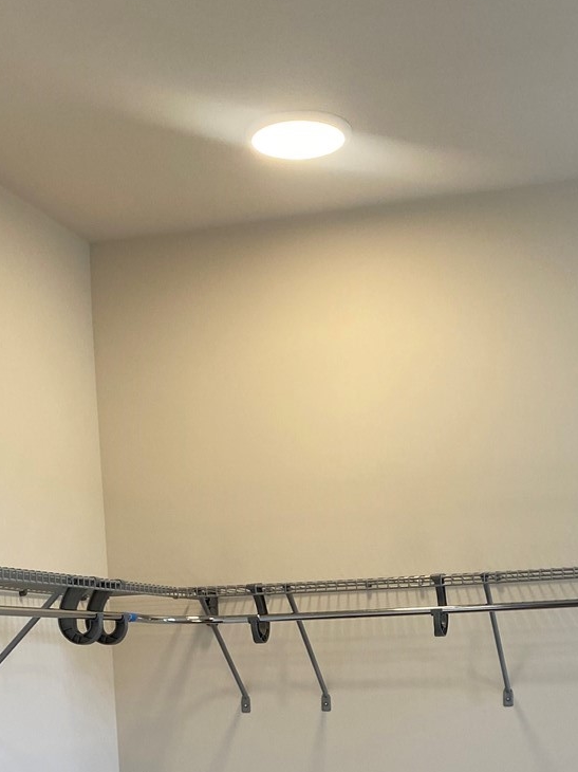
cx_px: 353
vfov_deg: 31.0
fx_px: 1270
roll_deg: +2.1
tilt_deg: -7.3
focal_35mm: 57
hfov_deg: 25.6
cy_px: 796
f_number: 1.8
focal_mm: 4.25
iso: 64
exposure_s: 1/120
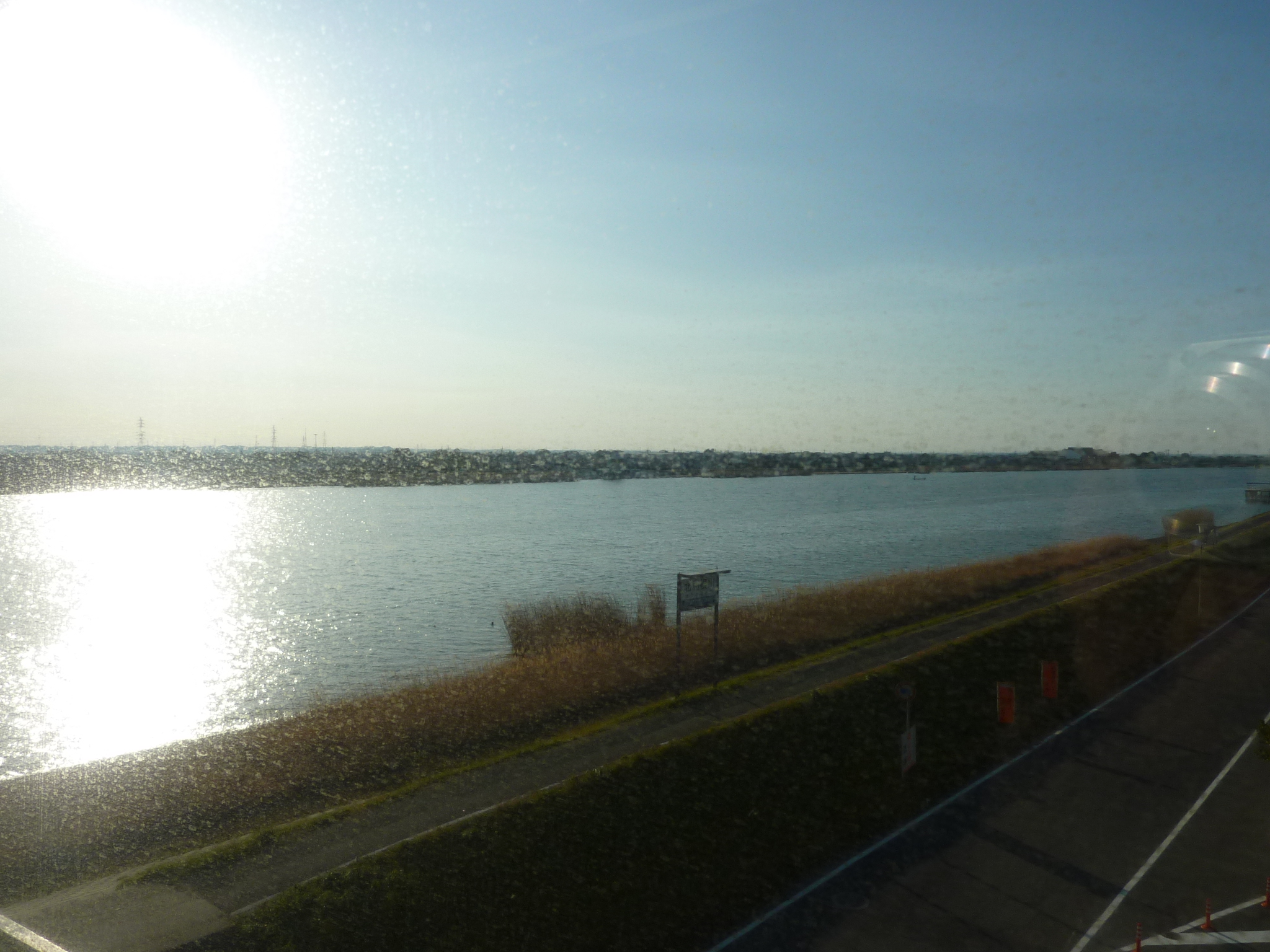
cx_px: 635
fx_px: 917
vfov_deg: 54.9
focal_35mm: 25
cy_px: 476
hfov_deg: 69.4
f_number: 5.6
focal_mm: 4.1
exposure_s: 1/640
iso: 80
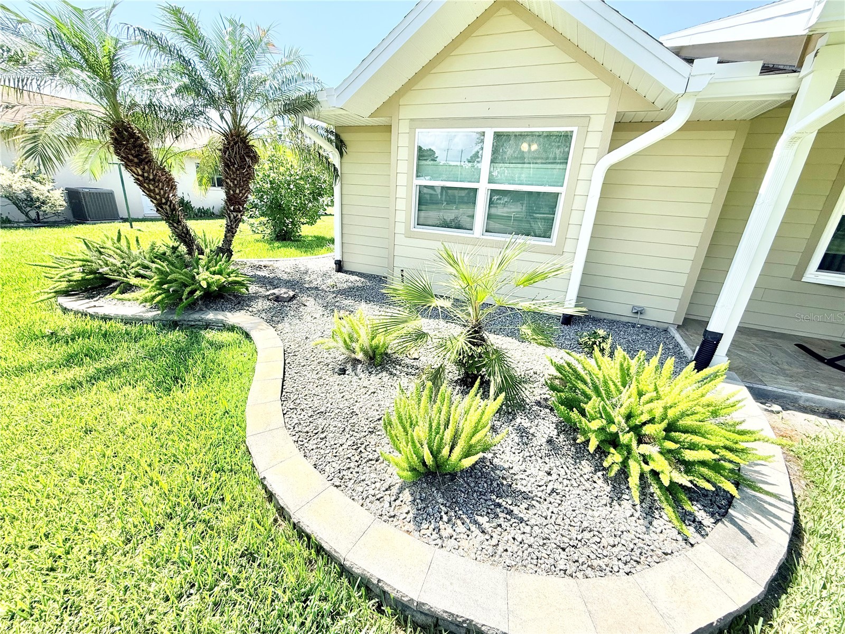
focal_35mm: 14
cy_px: 317
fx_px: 342
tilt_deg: -19.6
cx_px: 422
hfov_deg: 102.1
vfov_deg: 85.7
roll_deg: -4.0
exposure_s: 1/1211
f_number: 2.2
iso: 50
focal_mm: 2.22
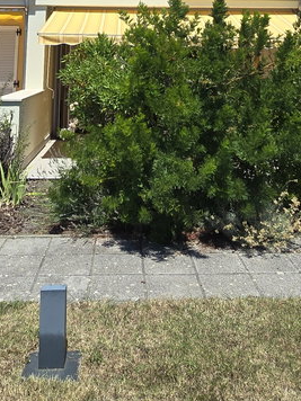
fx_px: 452
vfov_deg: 41.0
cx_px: 145
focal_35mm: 39
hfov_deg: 36.8
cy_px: -11
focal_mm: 2.2
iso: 50
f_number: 2.2
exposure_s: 1/3363
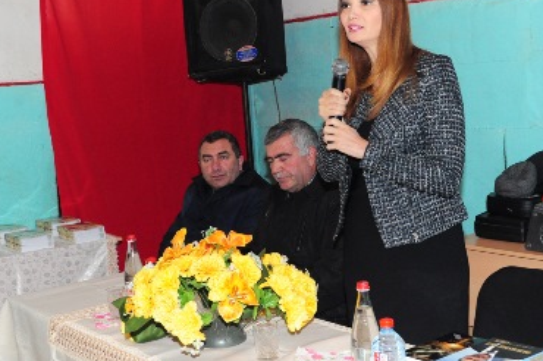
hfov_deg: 37.8
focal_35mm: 53
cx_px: 295
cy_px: 153
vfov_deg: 25.6
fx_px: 793
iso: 2500
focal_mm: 29
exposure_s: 1/60
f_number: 8
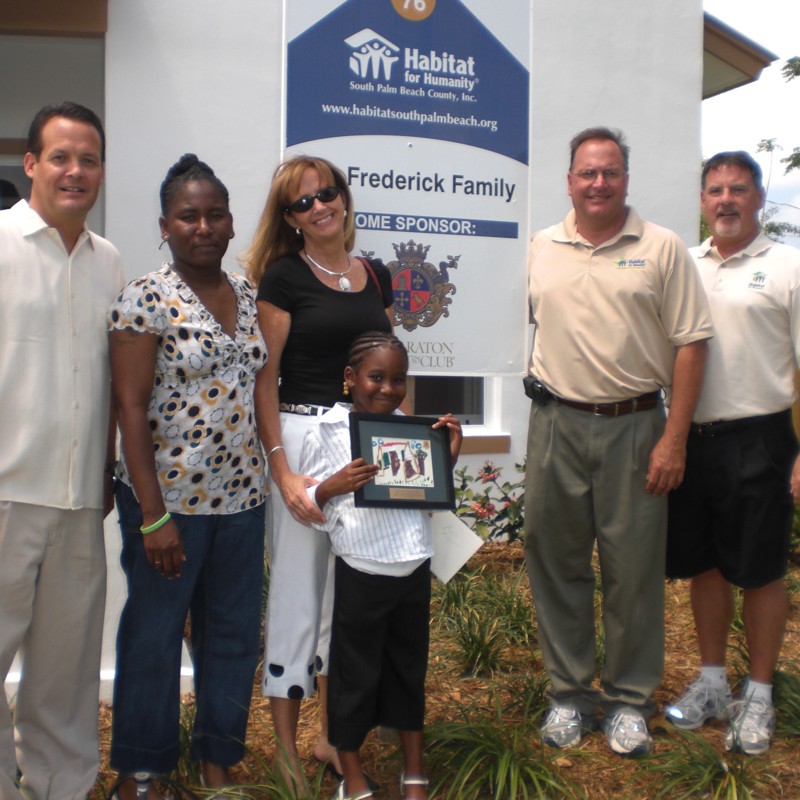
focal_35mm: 45
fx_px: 1177
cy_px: 399
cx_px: 391
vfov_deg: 37.6
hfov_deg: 37.6
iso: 50
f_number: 3.1
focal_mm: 6.3
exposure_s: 1/400
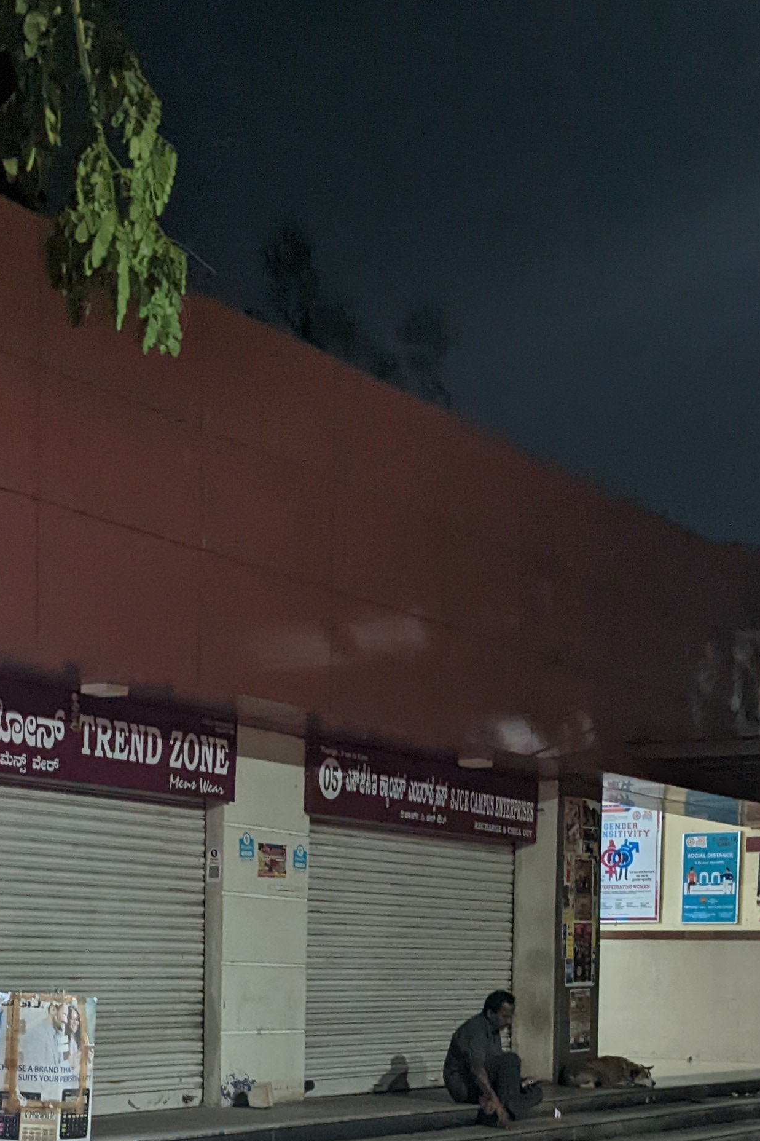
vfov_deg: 31.5
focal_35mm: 61
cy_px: 1008
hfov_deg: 22.2
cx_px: 340
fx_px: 1932
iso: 802
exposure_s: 1/25
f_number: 1.73
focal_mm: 4.38
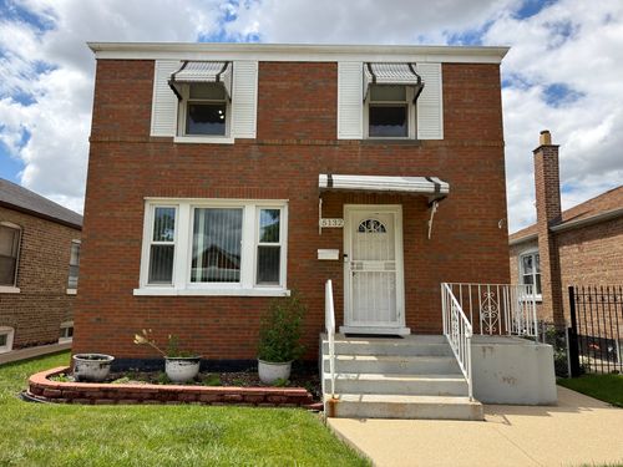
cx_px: 312
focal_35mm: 24
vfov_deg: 56.8
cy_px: 234
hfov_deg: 71.6
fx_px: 432
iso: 80
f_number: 1.78
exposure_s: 1/4926
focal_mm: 6.76
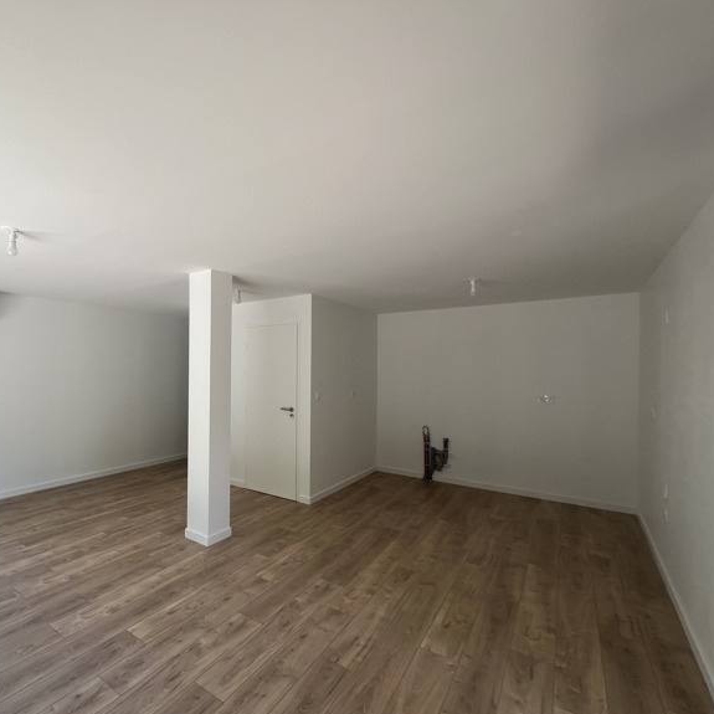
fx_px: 373
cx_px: 243
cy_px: 370
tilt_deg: +0.5
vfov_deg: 87.4
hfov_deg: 84.7
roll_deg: -0.1
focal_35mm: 16
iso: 32
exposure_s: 1/162
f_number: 1.8
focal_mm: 1.57
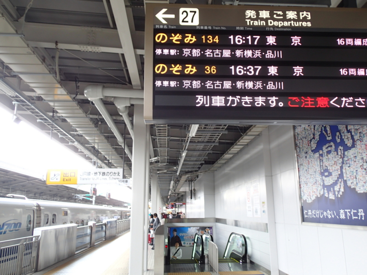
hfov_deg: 60.0
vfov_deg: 46.8
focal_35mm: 30
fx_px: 318
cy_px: 138
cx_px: 184
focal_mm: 5.5
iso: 100
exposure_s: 1/60
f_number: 2.3
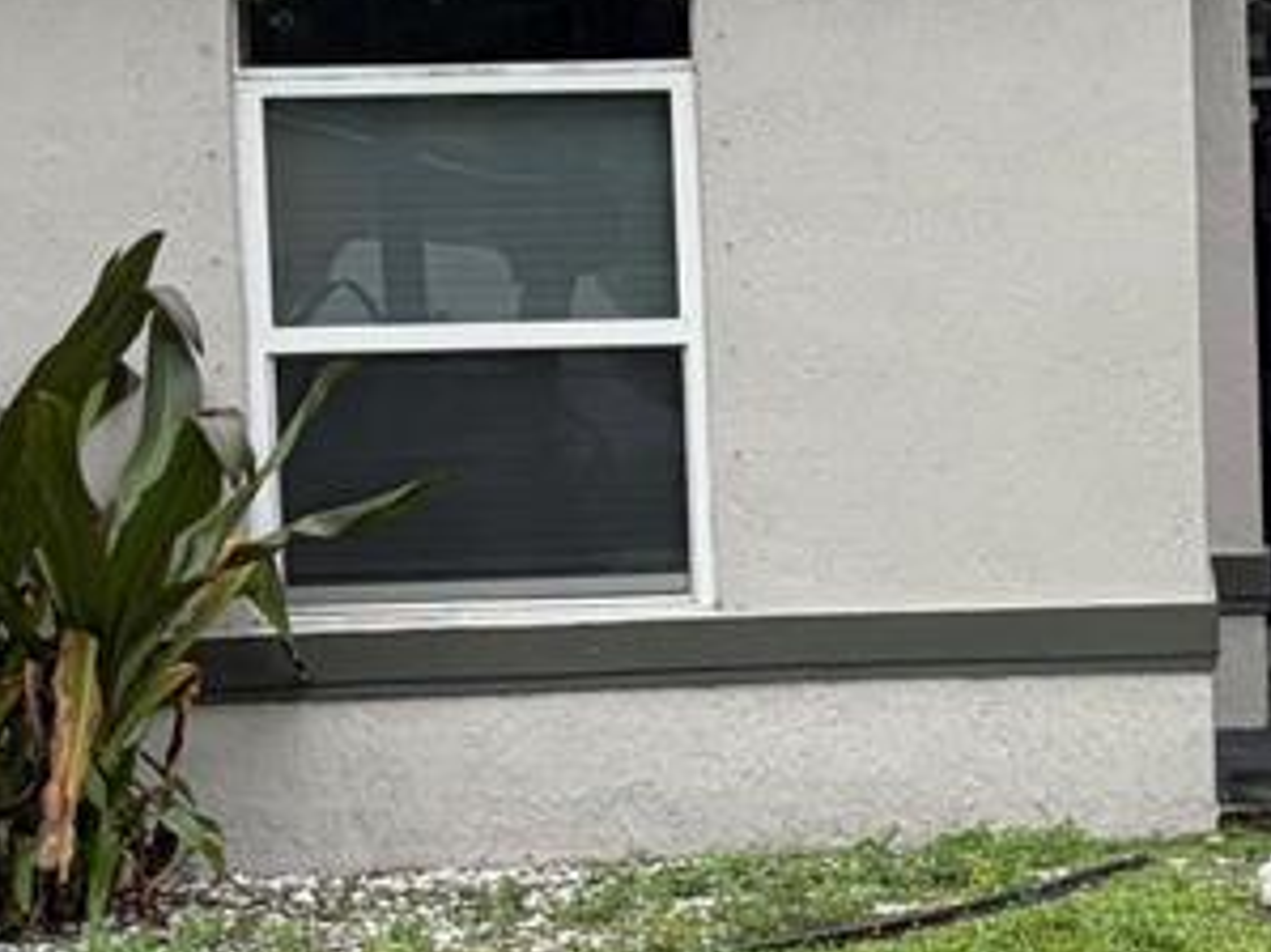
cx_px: 1382
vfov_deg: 10.7
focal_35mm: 139
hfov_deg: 13.9
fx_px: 5102
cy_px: 548
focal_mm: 5.96
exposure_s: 1/1099
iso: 50
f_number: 1.6
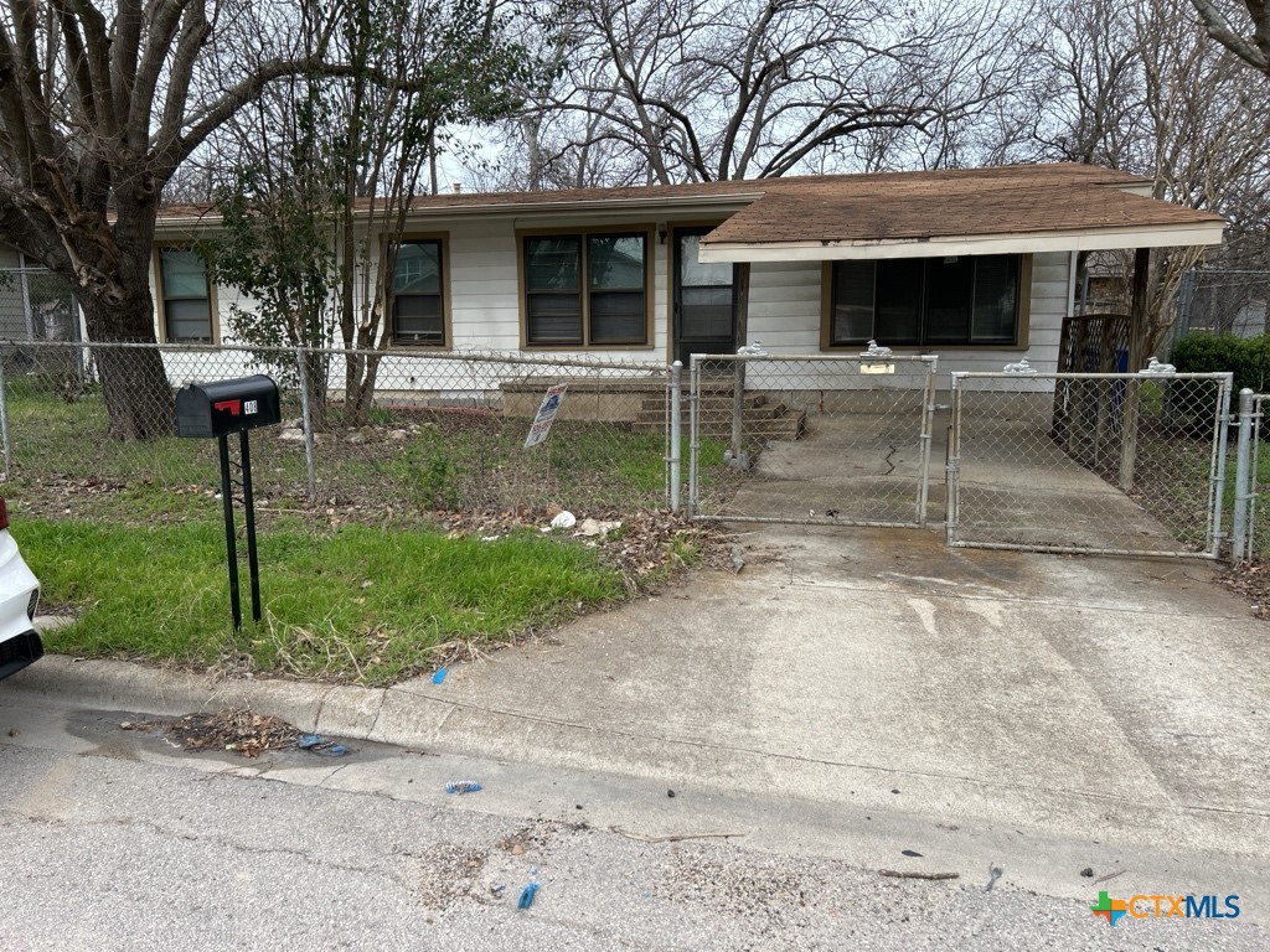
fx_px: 954
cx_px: 635
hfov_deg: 67.3
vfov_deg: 53.1
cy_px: 476
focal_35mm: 26
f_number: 1.5
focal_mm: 5.7
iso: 50
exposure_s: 1/1511
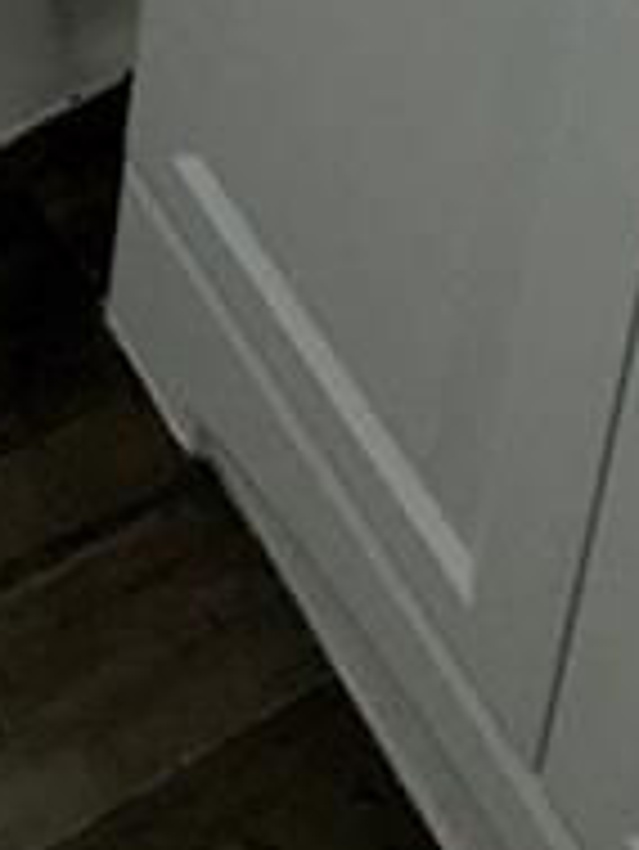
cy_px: -1349
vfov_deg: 13.5
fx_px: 2188
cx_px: -234
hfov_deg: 15.6
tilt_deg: -13.3
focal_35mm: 89
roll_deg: -3.2
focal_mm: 2.22
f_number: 2.2
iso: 50
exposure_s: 1/122
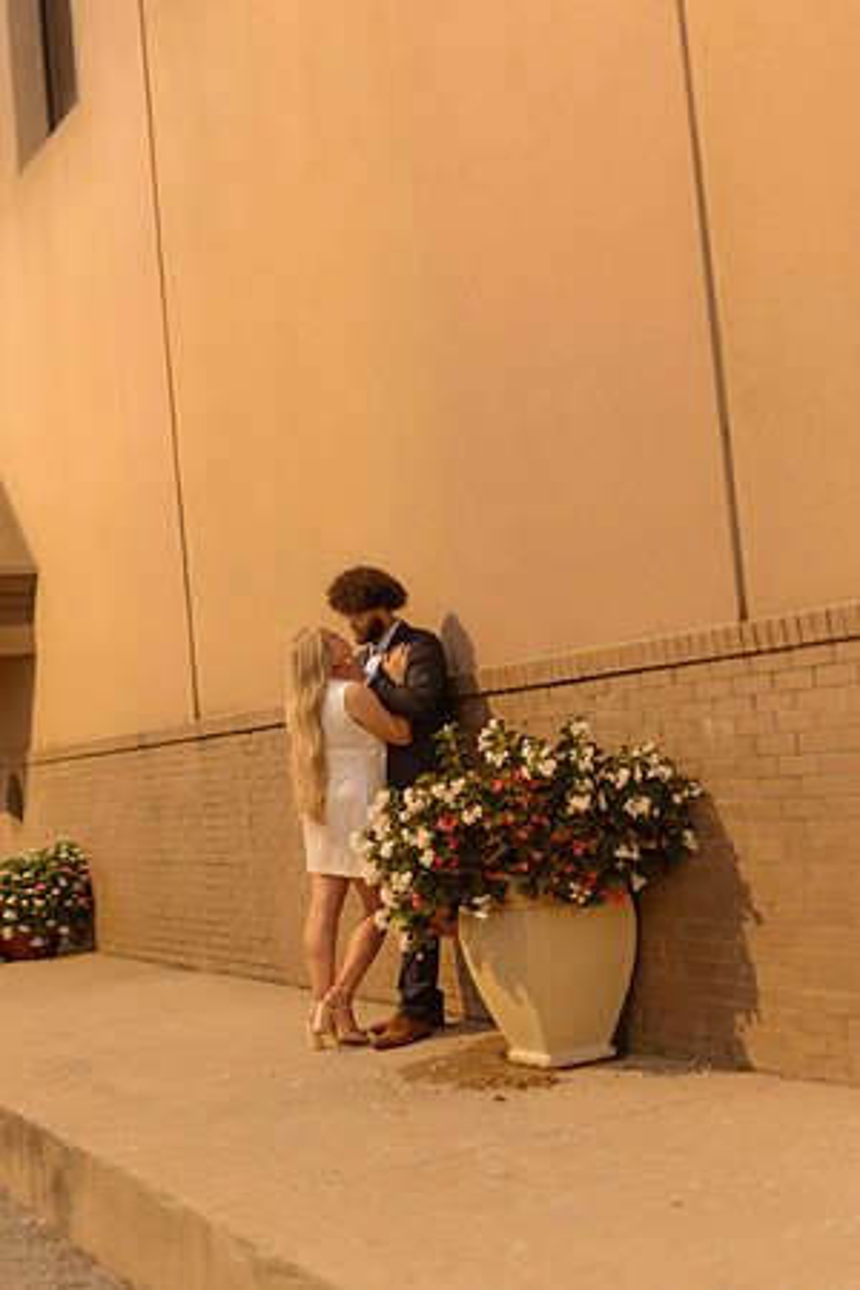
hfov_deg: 27.0
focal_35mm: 50
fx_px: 1792
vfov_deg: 39.6
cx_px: 430
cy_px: 645
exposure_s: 1/160
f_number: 1.4
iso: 1000
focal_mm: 50
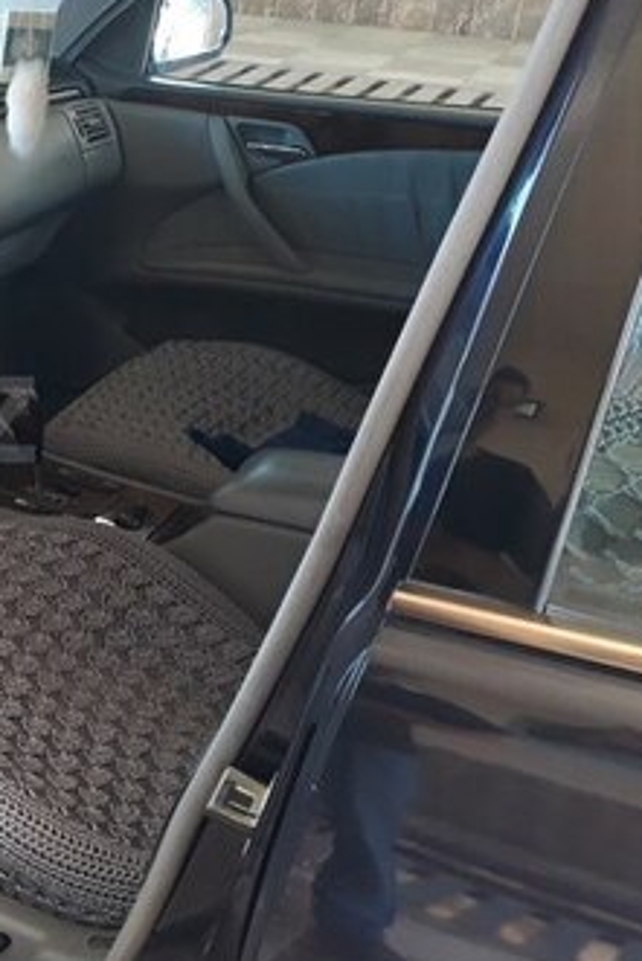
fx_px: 1496
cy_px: 420
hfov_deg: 21.2
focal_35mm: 56
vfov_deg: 35.6
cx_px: -261
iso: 160
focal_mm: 3.71
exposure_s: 1/50
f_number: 1.7
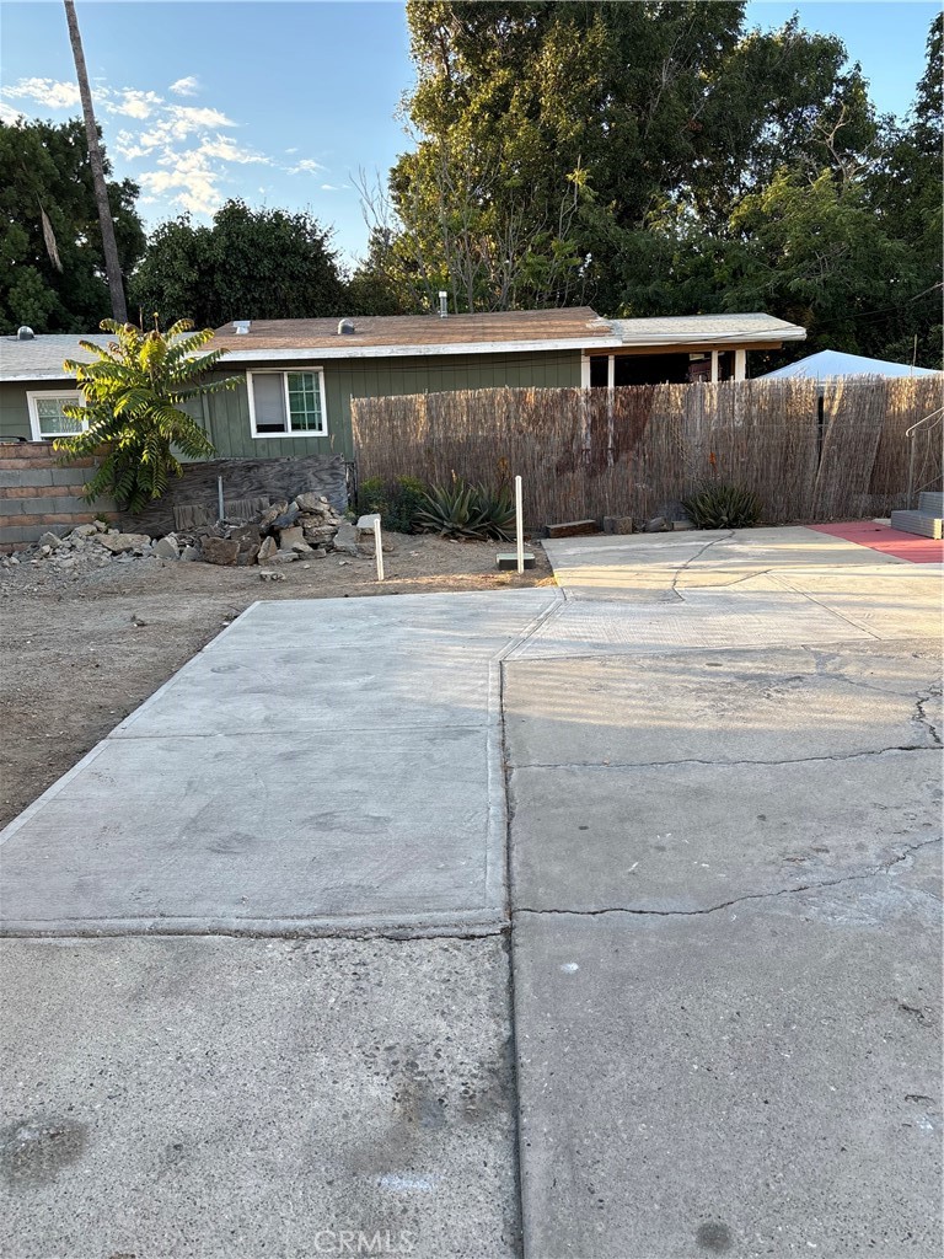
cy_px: 630
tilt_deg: -11.5
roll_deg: +1.5
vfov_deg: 67.3
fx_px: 945
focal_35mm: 26
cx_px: 472
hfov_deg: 53.1
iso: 50
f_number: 1.6
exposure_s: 1/387
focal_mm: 5.96
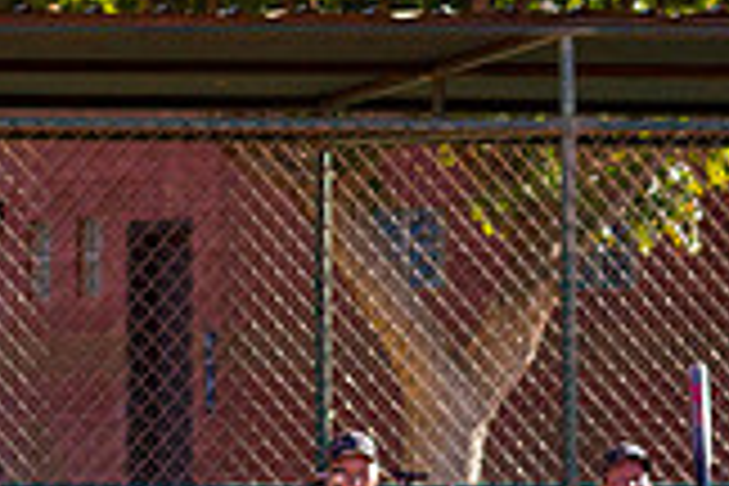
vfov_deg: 2.4
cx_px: -312
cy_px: 526
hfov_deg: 3.6
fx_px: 11623
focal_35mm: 574
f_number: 5
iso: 400
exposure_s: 1/2500
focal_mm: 135
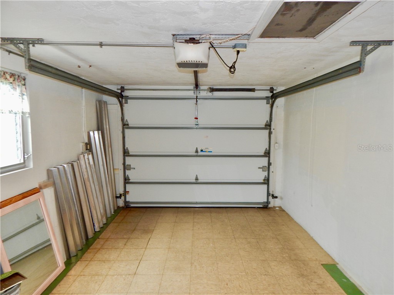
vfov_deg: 61.1
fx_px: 250
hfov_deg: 76.4
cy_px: 148
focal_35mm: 22
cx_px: 197
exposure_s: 1/30
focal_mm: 4
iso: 200
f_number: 3
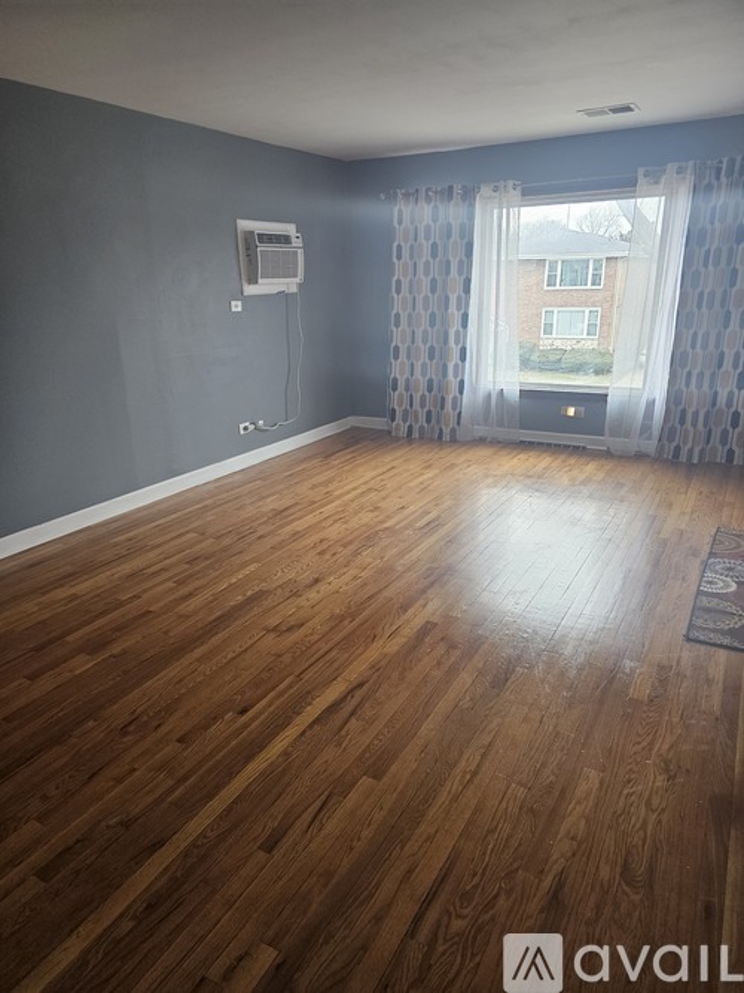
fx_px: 659
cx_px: 372
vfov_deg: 73.9
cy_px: 496
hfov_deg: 58.9
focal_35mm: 23
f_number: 1.7
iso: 250
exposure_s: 1/120
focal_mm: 6.3
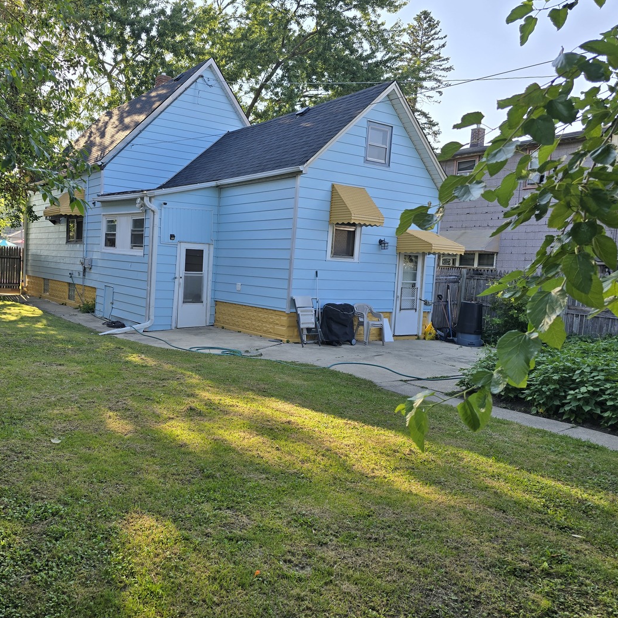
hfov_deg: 56.1
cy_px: 307
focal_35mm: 28
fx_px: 566
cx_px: 206
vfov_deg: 57.3
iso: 12
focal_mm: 6.3
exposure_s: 1/353
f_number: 1.7
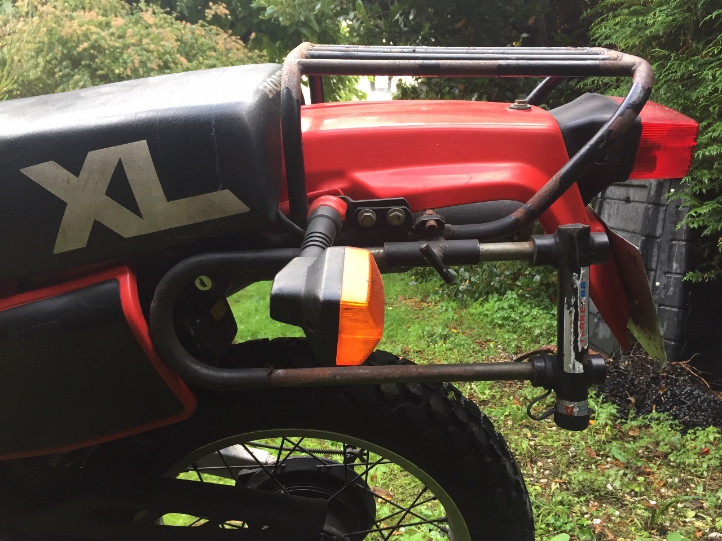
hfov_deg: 61.7
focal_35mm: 29
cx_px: 361
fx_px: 605
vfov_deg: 48.2
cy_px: 270
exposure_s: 1/33
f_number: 2.2
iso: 40
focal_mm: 4.15
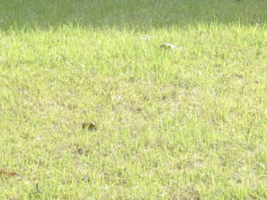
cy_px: -123
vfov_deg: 6.2
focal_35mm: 237
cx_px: -180
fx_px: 1826
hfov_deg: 8.1
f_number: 9
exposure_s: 1/80
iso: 200
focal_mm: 21
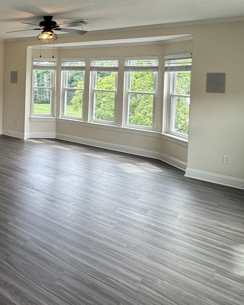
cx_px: -18
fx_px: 262
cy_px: 81
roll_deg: -1.5
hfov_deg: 41.1
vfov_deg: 57.8
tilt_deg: -1.7
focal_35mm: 29
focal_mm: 2.22
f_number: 2.2
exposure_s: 1/99
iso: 64
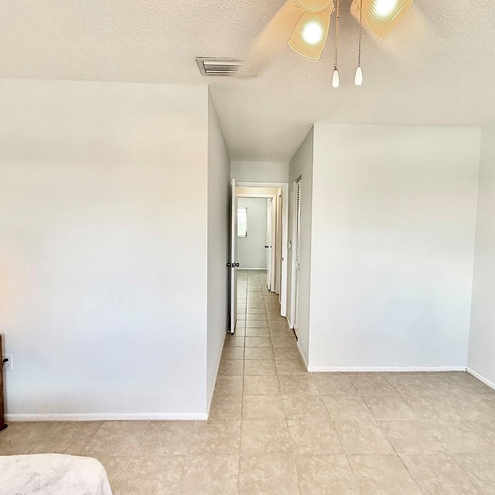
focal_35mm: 19
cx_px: 257
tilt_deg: -1.7
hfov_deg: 77.7
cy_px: 245
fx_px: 307
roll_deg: -0.1
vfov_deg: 77.7
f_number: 2.2
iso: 125
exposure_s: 1/120
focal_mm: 2.22
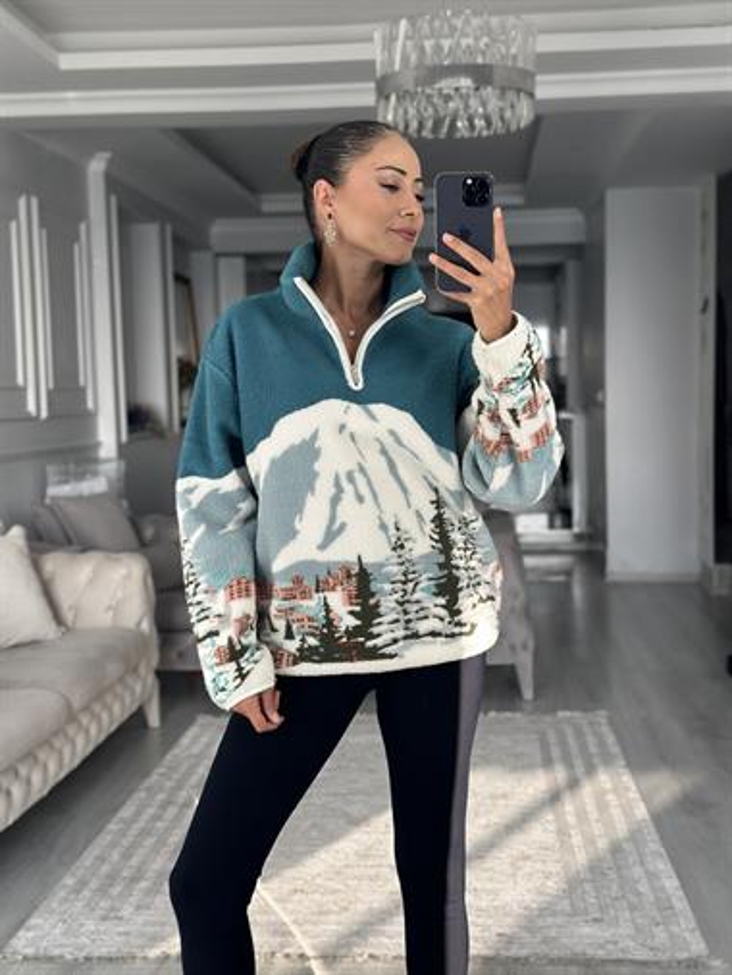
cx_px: 366
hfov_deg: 30.3
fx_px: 1352
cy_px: 488
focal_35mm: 48
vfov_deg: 39.6
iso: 80
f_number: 1.78
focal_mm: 6.86
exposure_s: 1/227
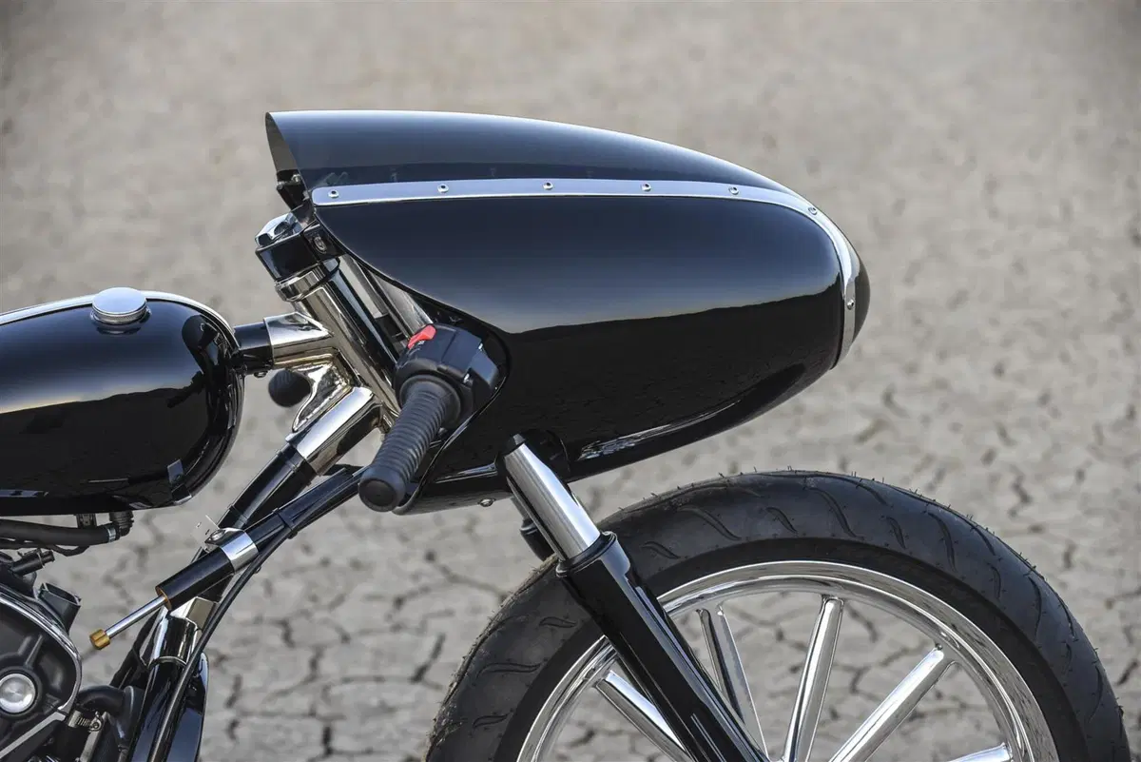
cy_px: 381
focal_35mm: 98
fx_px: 3107
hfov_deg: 20.8
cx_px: 570
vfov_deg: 14.0
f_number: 5.6
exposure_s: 1/100
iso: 400
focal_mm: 98
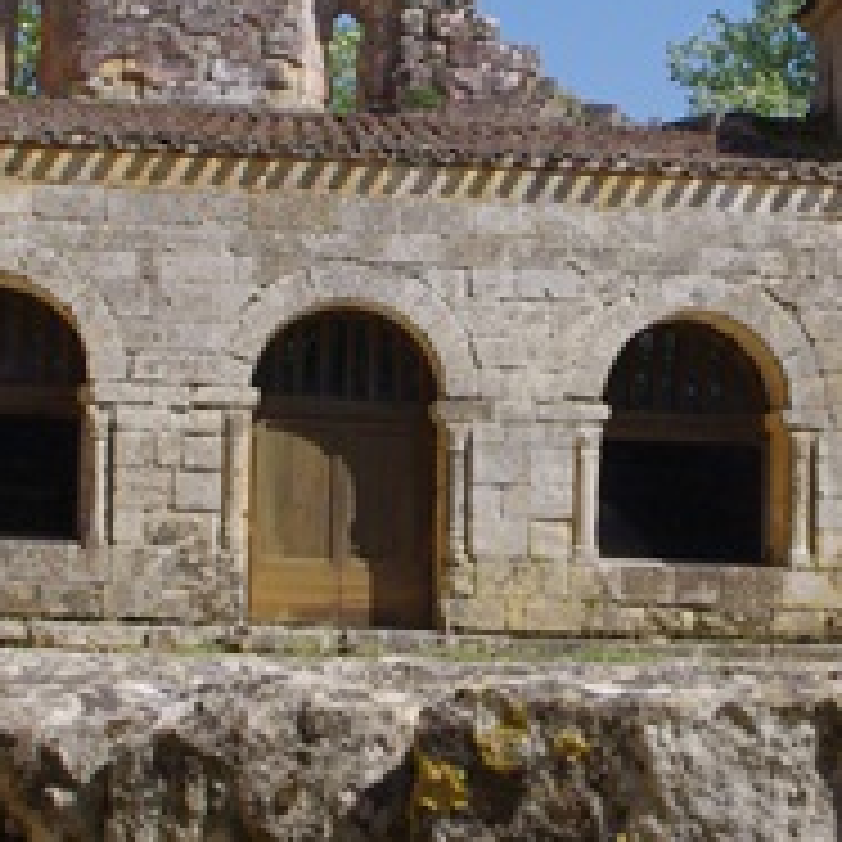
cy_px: 407
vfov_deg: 17.7
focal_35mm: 98
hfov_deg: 17.6
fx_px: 2697
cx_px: 680
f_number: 11
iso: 400
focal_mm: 18
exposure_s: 1/320
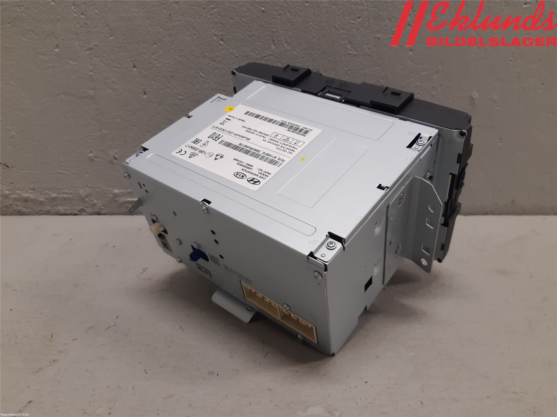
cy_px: 208
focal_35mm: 26
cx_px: 278
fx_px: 418
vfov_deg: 53.1
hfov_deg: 67.3
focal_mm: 3.93
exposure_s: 1/50
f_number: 1.7
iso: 100
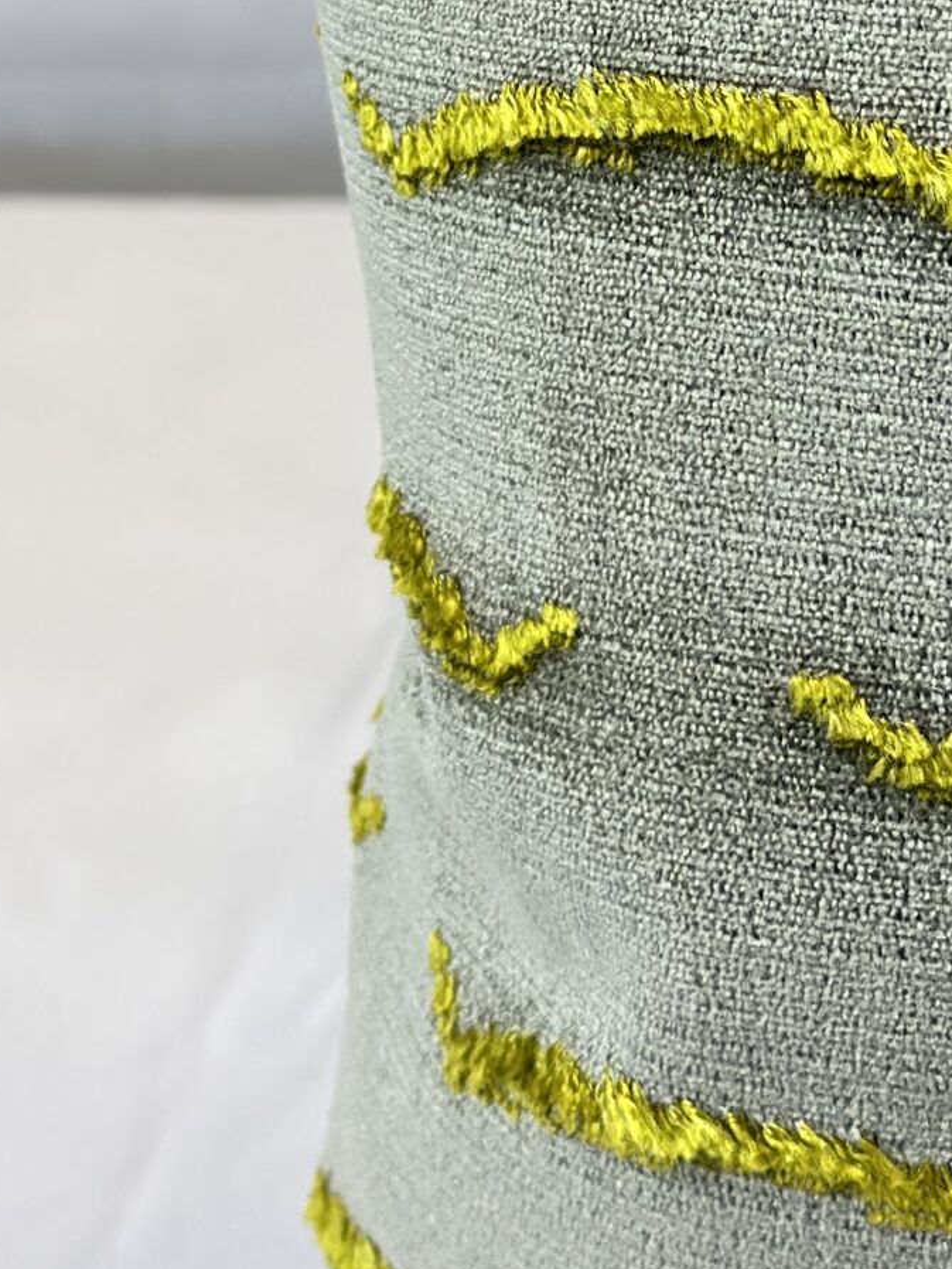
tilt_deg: -15.2
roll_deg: +2.7
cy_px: -274
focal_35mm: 137
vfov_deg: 14.0
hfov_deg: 10.8
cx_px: 771
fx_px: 5022
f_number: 1.78
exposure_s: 1/198
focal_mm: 6.86
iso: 80
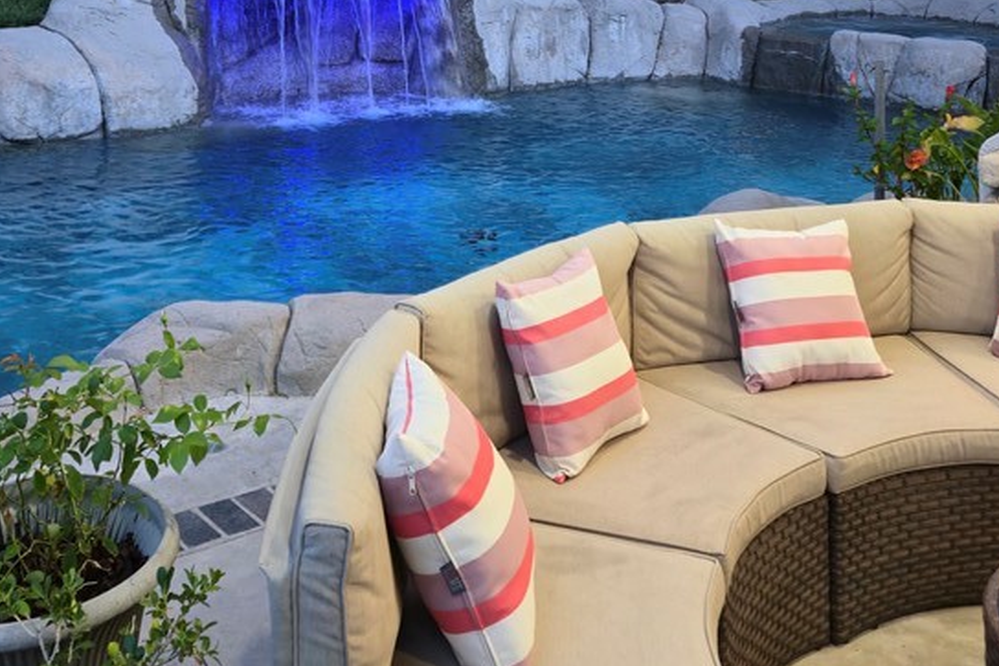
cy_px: -68
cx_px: 435
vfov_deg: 27.3
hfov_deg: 43.5
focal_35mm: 45
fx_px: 1249
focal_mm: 5.4
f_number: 1.8
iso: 160
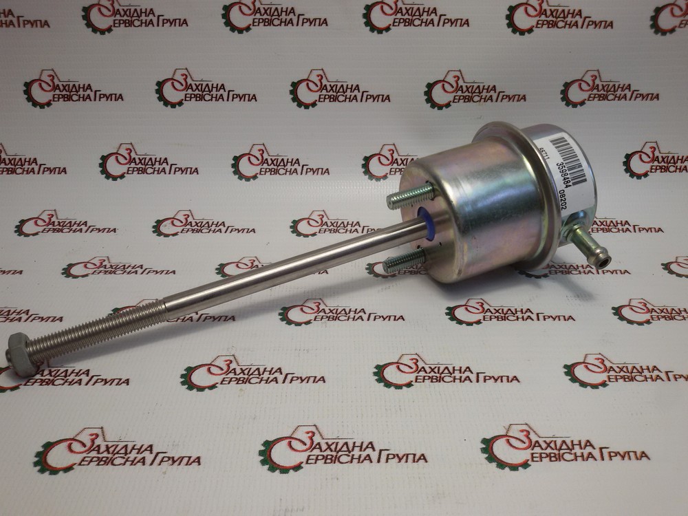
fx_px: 616
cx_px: 344
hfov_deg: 58.4
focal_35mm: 31
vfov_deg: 45.4
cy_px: 258
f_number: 2.4
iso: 40
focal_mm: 2.93
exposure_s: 1/100
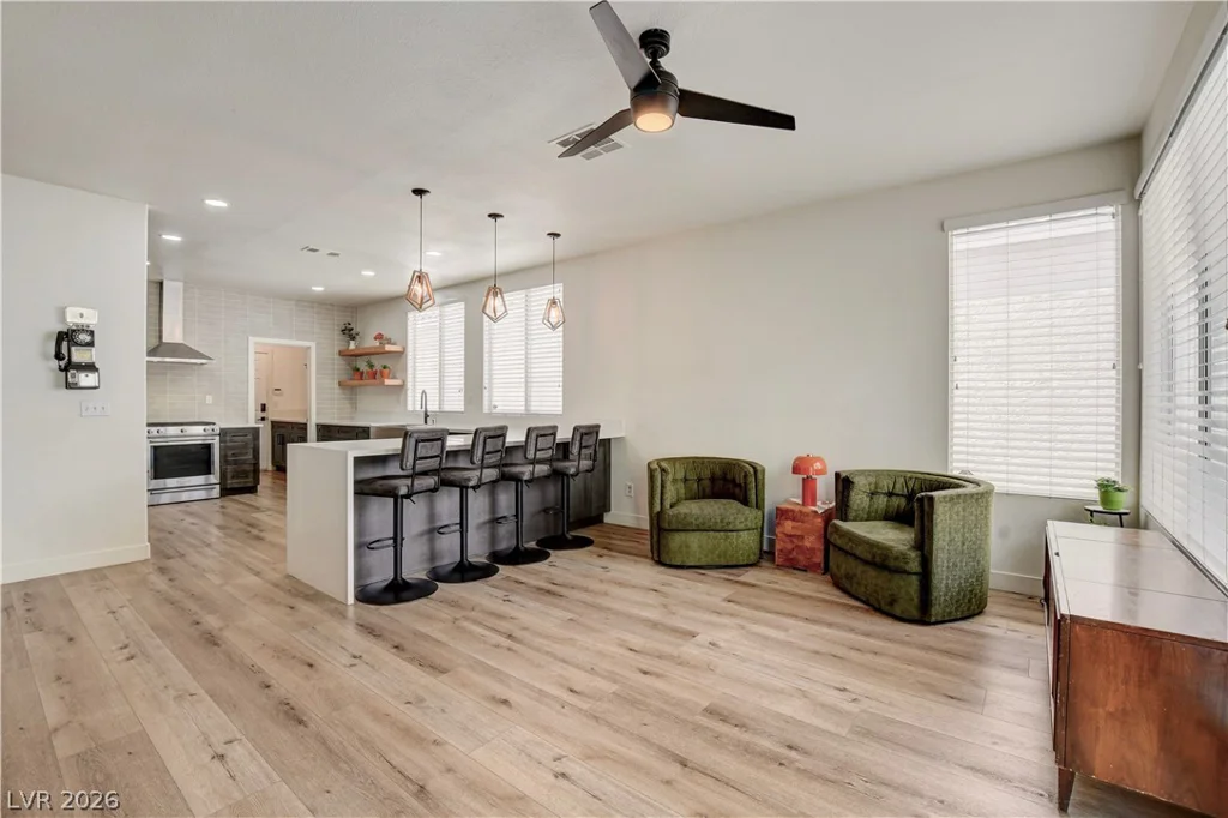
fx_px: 511
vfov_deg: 77.3
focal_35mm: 15
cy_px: 409
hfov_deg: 100.4
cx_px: 614
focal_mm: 10
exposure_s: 1/100
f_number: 9
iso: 400
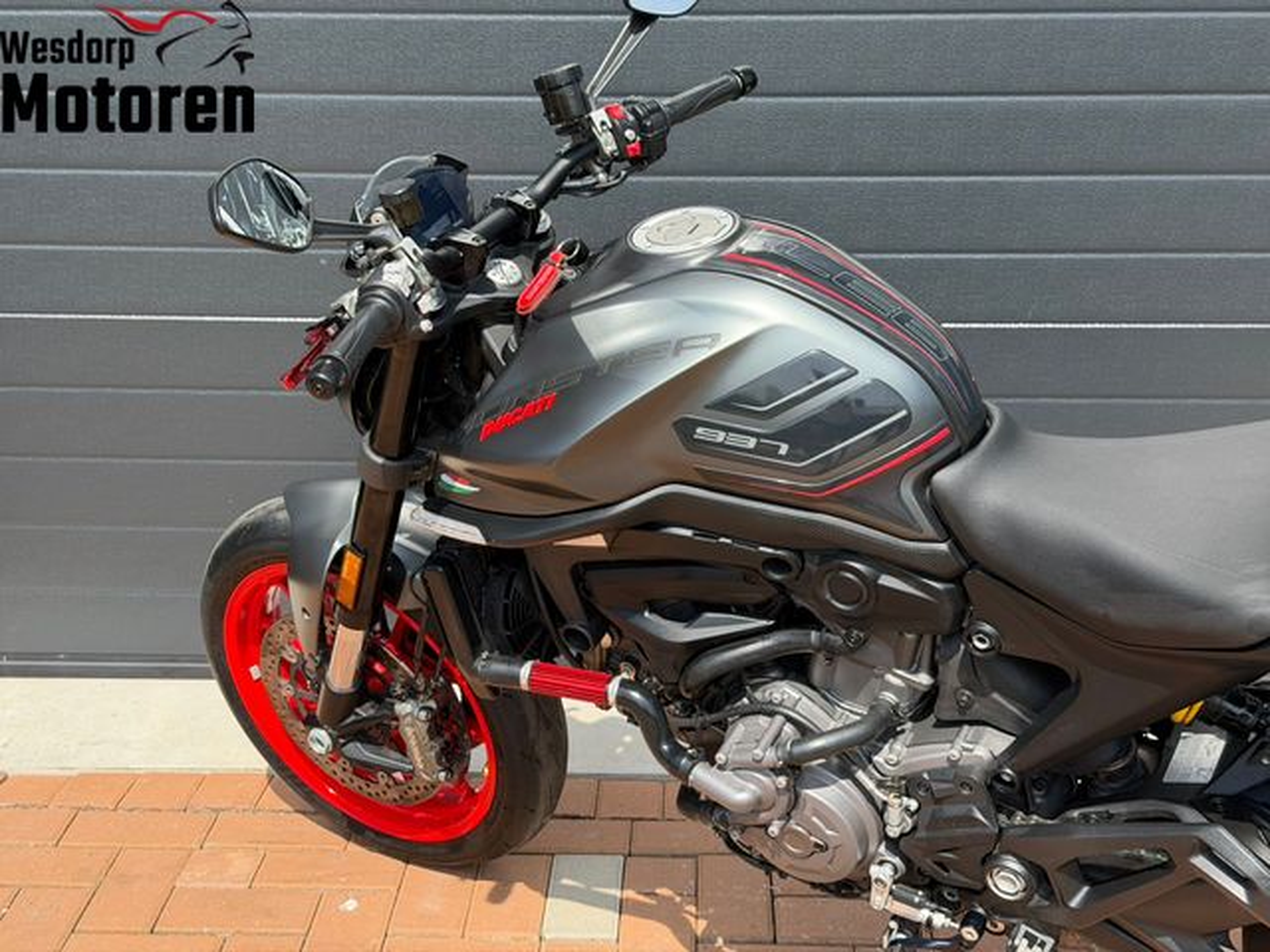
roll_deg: -0.8
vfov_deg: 30.3
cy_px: 476
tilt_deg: -24.8
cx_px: 635
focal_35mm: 48
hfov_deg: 39.7
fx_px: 1761
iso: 100
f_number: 1.78
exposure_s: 1/2208
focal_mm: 6.76
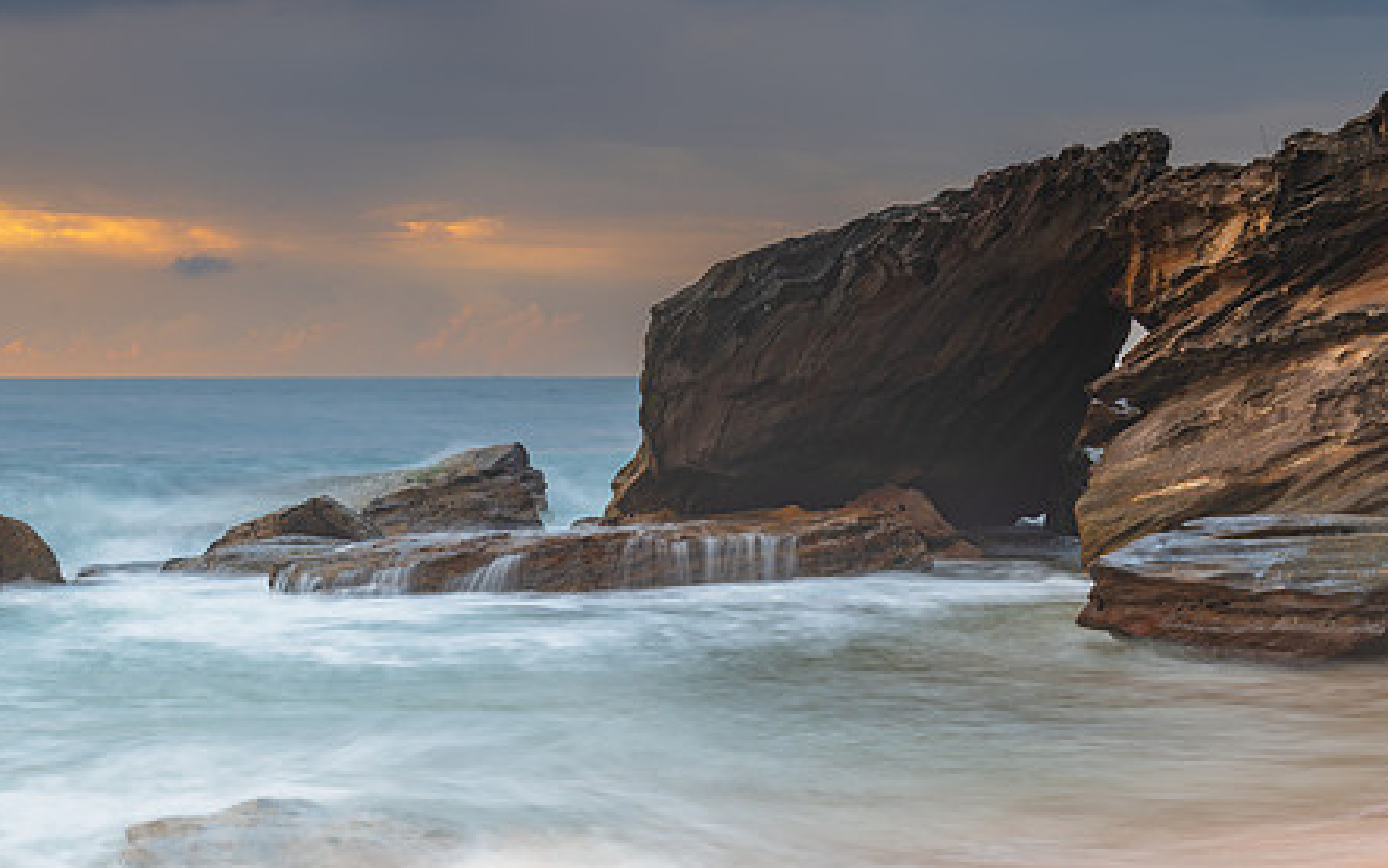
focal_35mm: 88
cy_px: 378
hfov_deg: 23.5
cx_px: 840
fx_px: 3329
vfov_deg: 14.8
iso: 31
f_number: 9
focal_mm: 65
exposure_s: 2
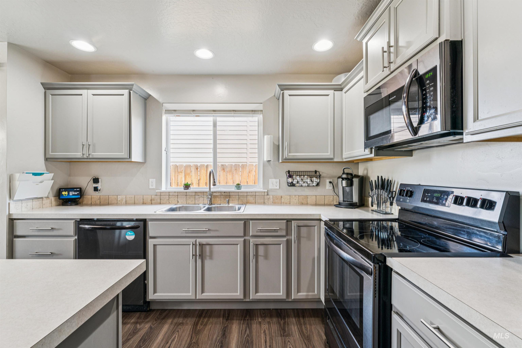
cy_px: 174
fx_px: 226
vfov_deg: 75.1
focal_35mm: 16
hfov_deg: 98.2
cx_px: 261
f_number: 13
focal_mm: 15.6
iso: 400
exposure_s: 1/4
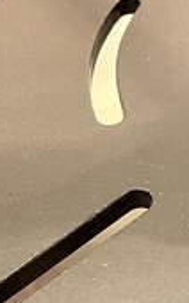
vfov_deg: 19.9
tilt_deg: -41.0
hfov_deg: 12.4
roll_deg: +3.9
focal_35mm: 104
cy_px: 78
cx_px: 193
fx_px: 859
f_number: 1.5
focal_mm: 5.7
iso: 100
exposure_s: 1/100
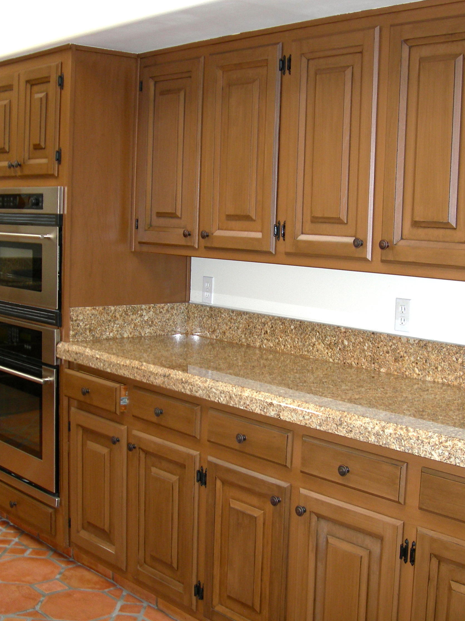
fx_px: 914
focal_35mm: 51
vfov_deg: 37.5
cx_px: 257
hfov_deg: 28.5
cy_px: 311
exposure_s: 1/60.1
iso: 50
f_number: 2.8
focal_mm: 7.8
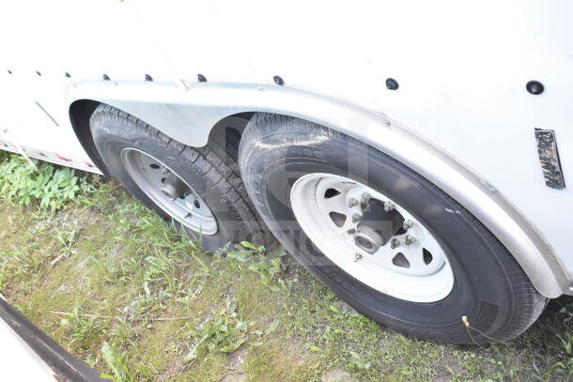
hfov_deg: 55.1
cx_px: 286
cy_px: 191
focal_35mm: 34
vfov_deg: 38.4
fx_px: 549
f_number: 5.6
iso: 1600
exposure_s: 1/125
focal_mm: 23
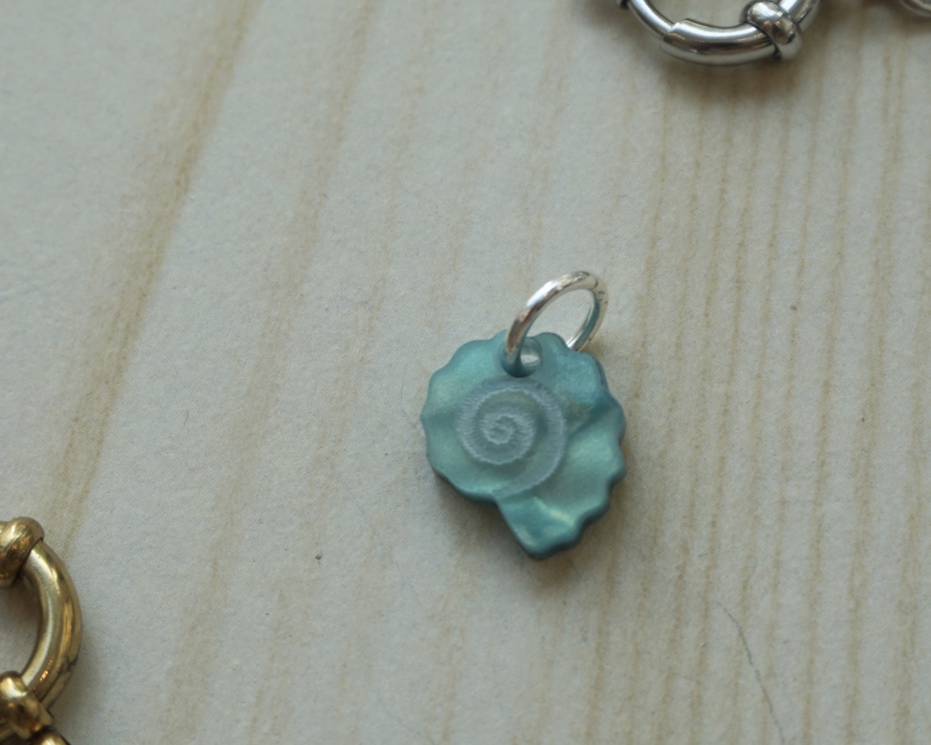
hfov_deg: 30.1
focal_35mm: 63
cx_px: 487
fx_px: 1730
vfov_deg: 24.3
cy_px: 359
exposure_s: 1/80
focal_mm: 27
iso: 100
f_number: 5.6
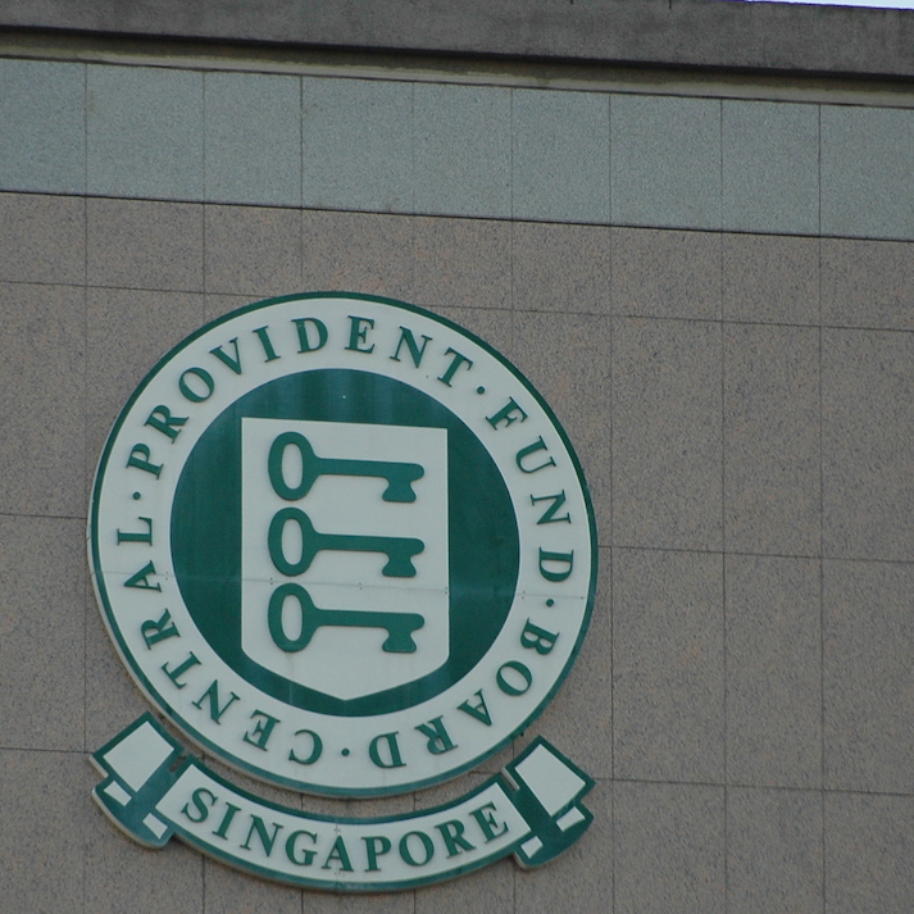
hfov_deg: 2.2
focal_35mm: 806
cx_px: 335
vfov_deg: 2.2
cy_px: 532
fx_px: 24077
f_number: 5.6
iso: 400
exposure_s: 1/400
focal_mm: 300
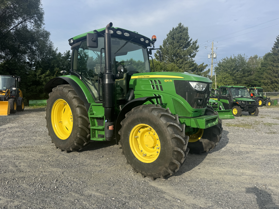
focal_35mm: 24
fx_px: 193
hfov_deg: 71.6
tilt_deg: -3.6
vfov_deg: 56.8
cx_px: 140
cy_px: 104
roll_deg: +0.2
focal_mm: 6.76
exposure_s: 1/3096
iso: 80
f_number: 1.78
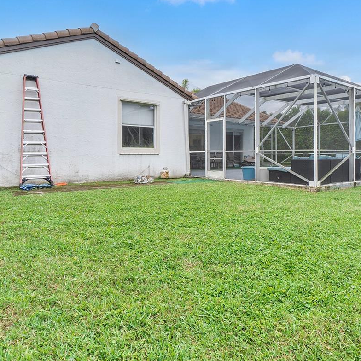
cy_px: 151
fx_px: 307
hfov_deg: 60.4
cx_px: 219
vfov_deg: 60.6
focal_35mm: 26
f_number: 11
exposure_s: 1/30
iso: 100
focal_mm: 10
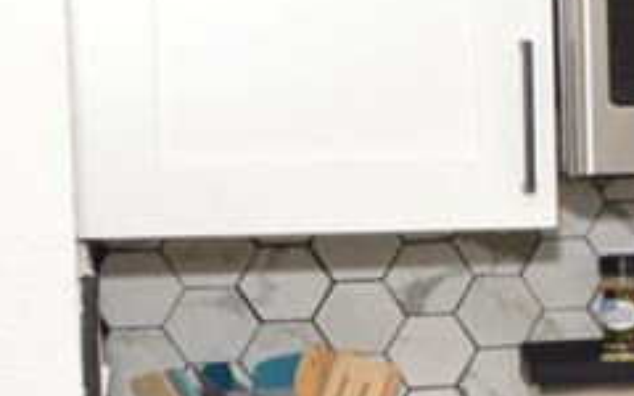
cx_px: 1432
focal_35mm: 122
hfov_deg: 13.5
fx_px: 2108
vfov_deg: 10.7
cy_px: 286
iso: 800
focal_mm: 12
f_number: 9
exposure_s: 1/80
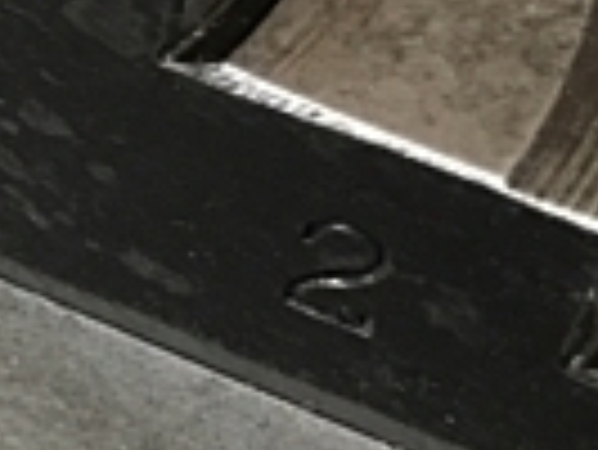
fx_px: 2334
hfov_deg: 13.6
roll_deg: -1.9
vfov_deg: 10.9
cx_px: -333
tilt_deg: -41.8
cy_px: -40
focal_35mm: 135
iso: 40
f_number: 1.8
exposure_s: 1/20
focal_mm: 3.99
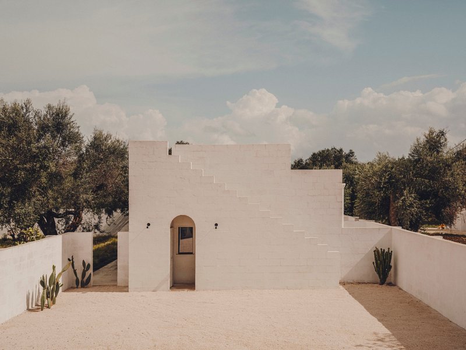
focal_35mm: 37
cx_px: 233
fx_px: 498
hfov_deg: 50.1
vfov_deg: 38.7
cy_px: 175
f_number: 11
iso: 100
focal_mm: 47.3
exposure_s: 1/350
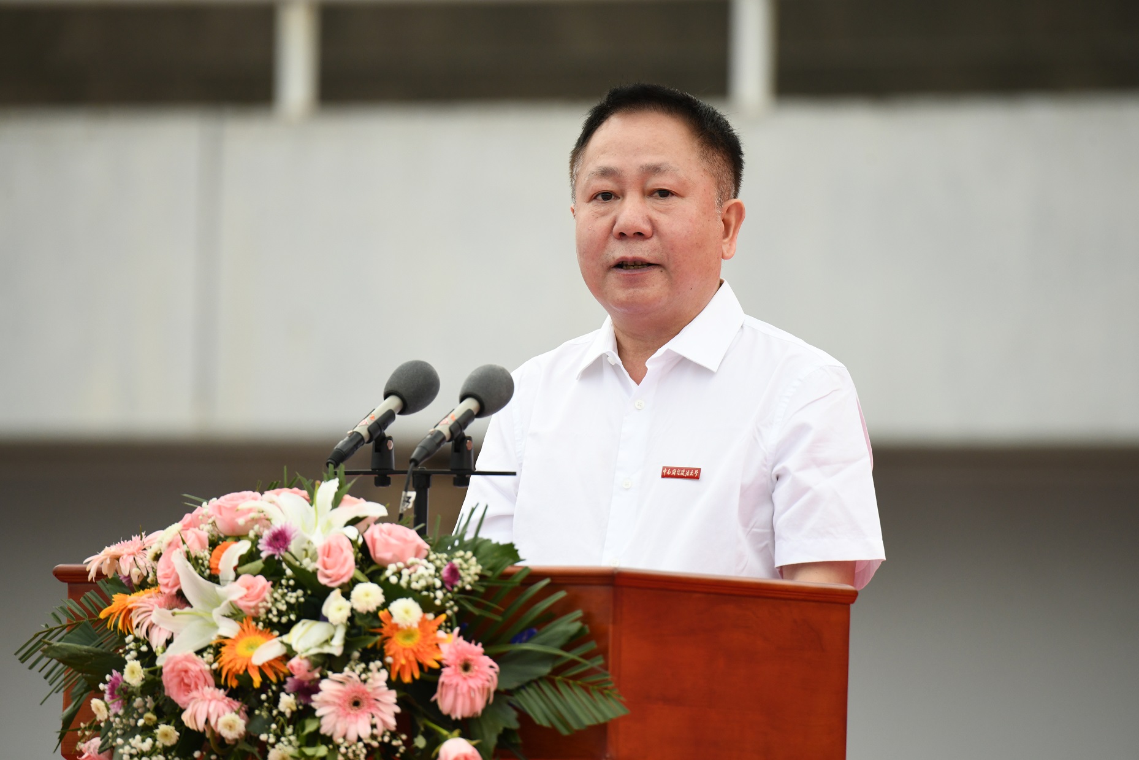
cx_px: 570
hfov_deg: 5.2
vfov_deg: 3.4
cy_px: 380
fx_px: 12656
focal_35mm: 400
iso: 1000
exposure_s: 1/1000
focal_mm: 400
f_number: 5.6
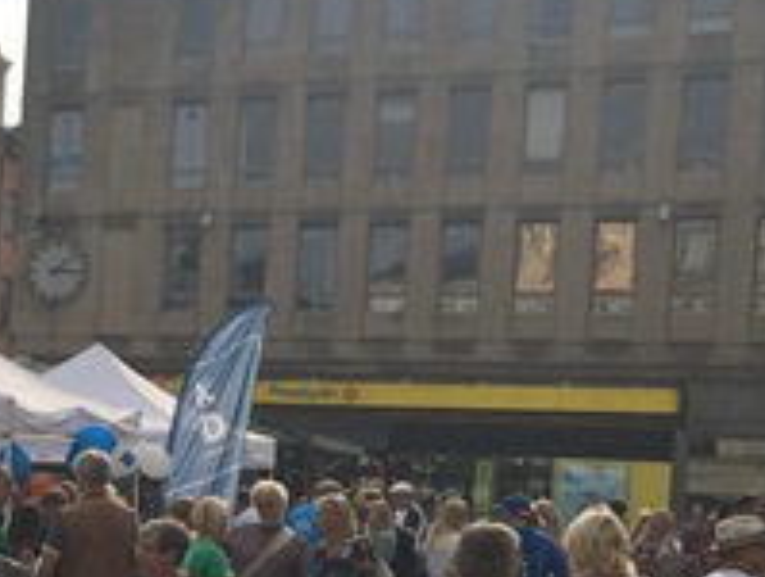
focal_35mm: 88
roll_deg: -2.5
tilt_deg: -0.2
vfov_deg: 16.6
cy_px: 508
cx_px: -252
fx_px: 1948
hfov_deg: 20.2
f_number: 2.2
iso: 25
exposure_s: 1/1832
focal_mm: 4.15
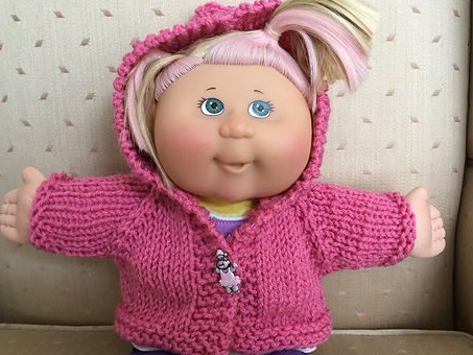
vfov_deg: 44.1
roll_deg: +2.0
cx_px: 232
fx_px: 437
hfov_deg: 56.8
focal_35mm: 32
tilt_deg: -26.0
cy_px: 194
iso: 100
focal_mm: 4.15
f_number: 2.2
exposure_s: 1/30
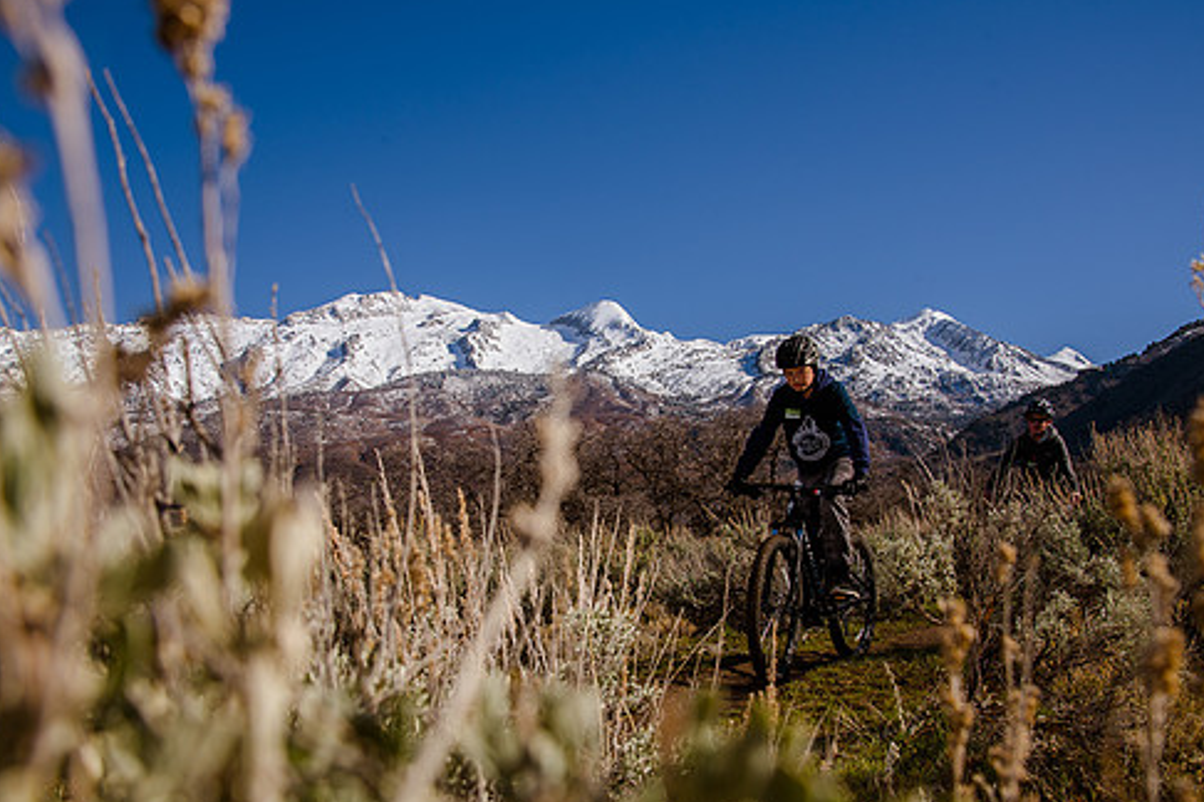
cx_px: 565
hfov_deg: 51.9
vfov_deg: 35.9
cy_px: 464
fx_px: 1237
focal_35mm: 37
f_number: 10
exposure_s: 1/500
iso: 200
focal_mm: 31
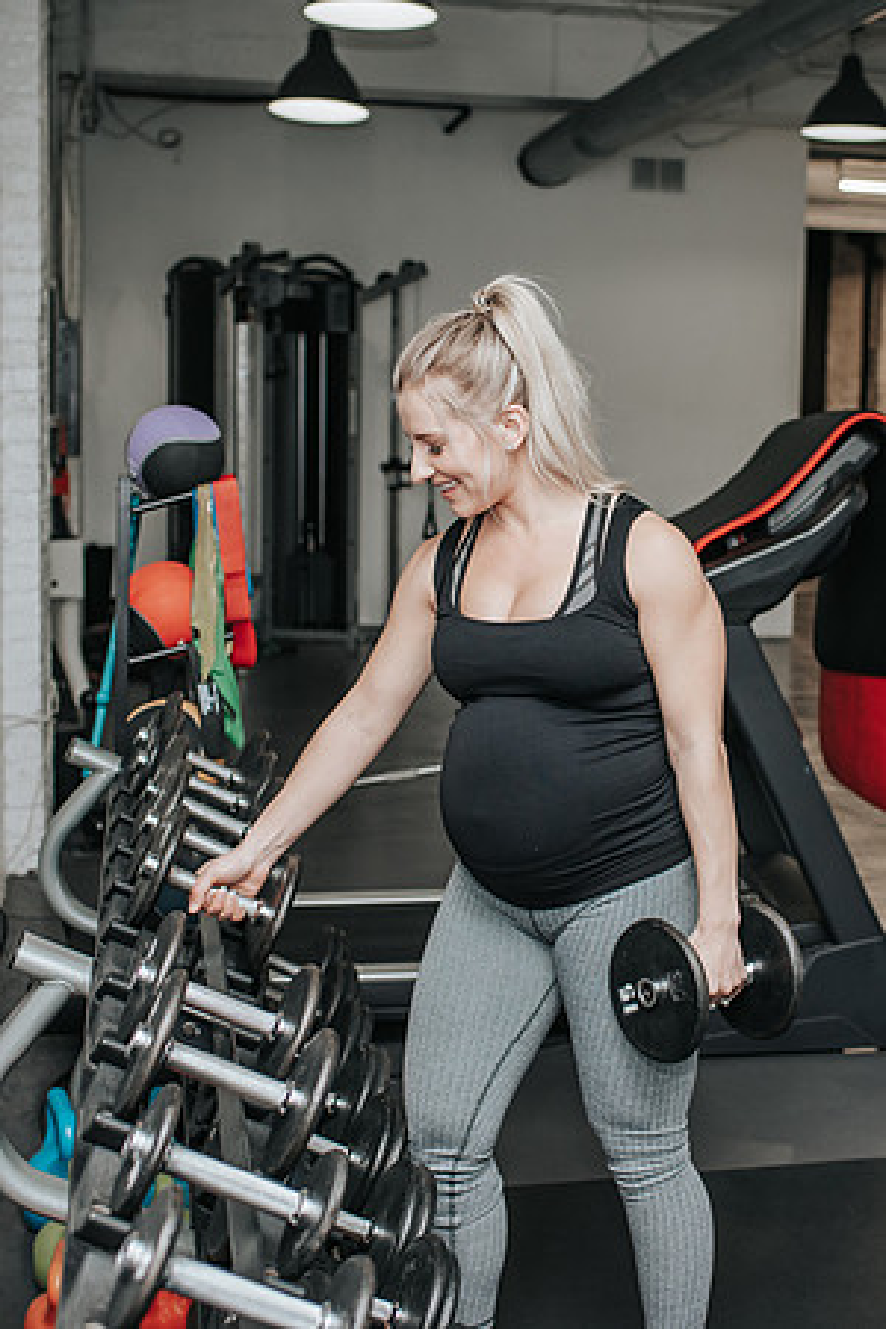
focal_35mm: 53
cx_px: 574
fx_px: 1942
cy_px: 665
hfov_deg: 25.6
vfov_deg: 37.8
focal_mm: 35
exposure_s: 1/200
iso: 800
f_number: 3.2
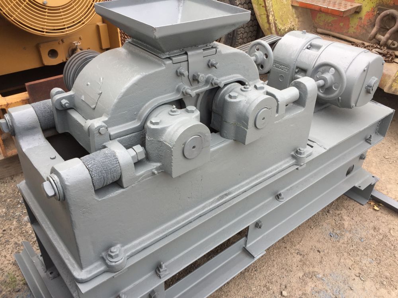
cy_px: 149
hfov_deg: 61.7
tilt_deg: -33.1
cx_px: 199
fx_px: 333
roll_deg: -1.0
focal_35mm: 29
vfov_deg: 48.2
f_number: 2.2
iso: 32
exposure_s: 1/399
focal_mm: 4.15
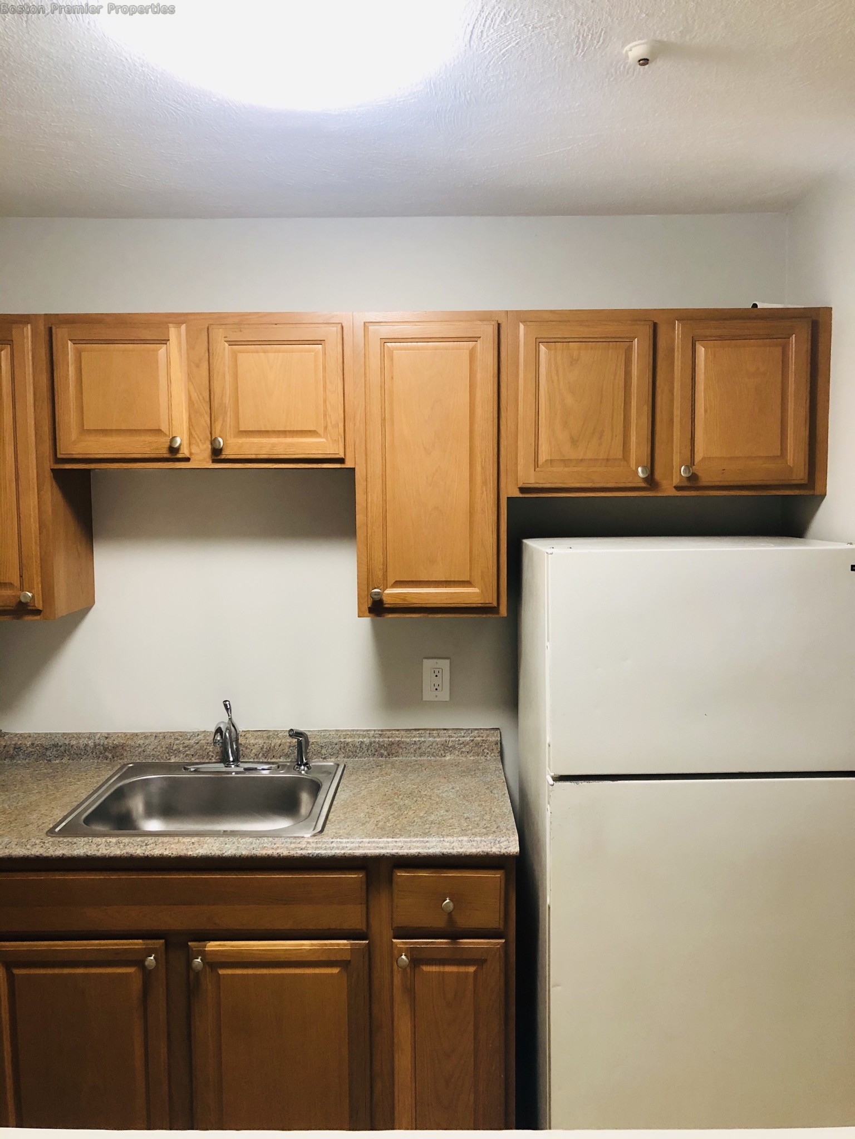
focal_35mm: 28
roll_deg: +0.2
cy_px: 570
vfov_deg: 63.4
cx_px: 428
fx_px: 922
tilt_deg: -5.3
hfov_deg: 49.7
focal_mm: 3.99
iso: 64
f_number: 1.8
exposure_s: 1/15
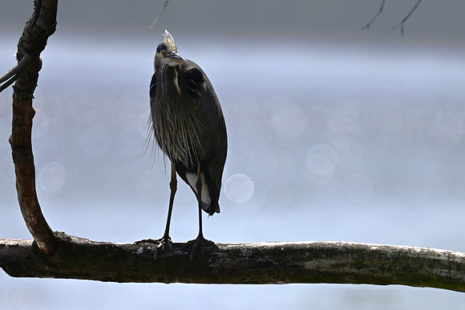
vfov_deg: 1.7
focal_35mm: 800
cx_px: 232
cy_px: 155
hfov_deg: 2.6
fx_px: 10335
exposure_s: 1/3200
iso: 400
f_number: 7.1
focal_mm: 800
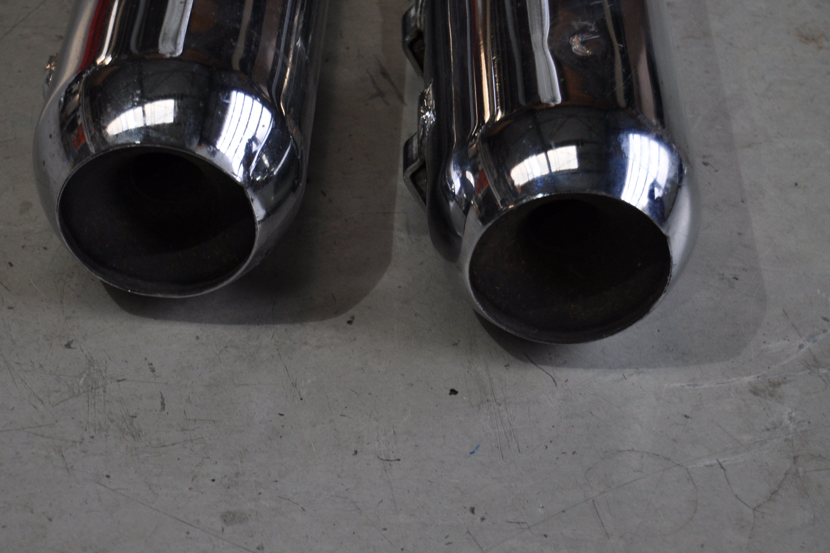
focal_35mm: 89
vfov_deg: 15.4
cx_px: 387
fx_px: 2041
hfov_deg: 23.0
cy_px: 283
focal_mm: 55
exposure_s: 1/60
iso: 500
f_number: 5.6
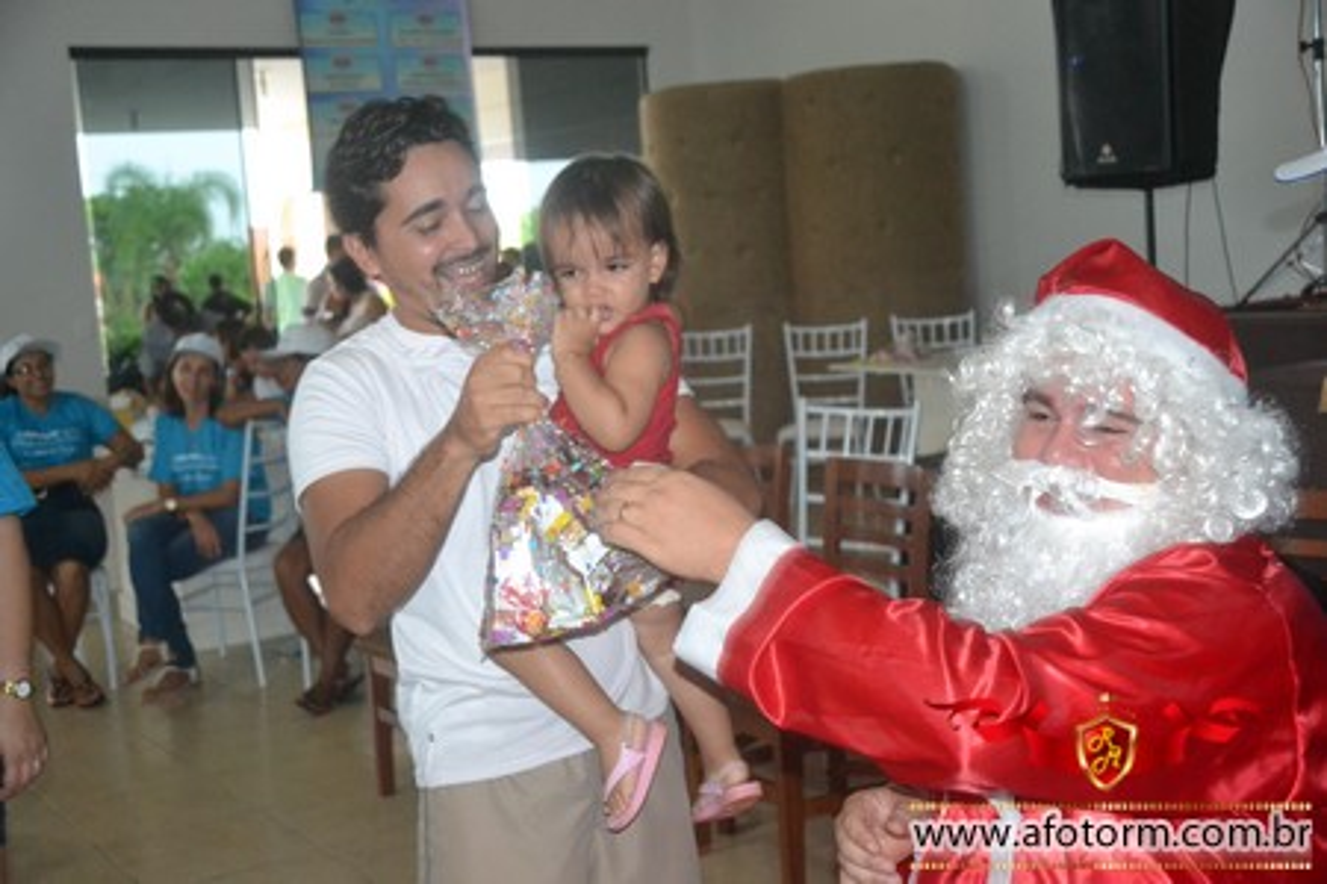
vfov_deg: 28.9
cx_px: 664
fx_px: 1714
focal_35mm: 46
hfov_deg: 42.3
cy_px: 442
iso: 3200
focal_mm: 31
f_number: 4
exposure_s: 1/60
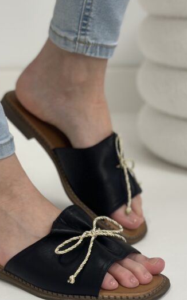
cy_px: 152
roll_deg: +3.2
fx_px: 636
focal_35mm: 78
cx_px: 72
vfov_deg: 26.5
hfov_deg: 16.7
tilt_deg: -15.2
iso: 160
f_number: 1.78
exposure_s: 1/100
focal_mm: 6.86
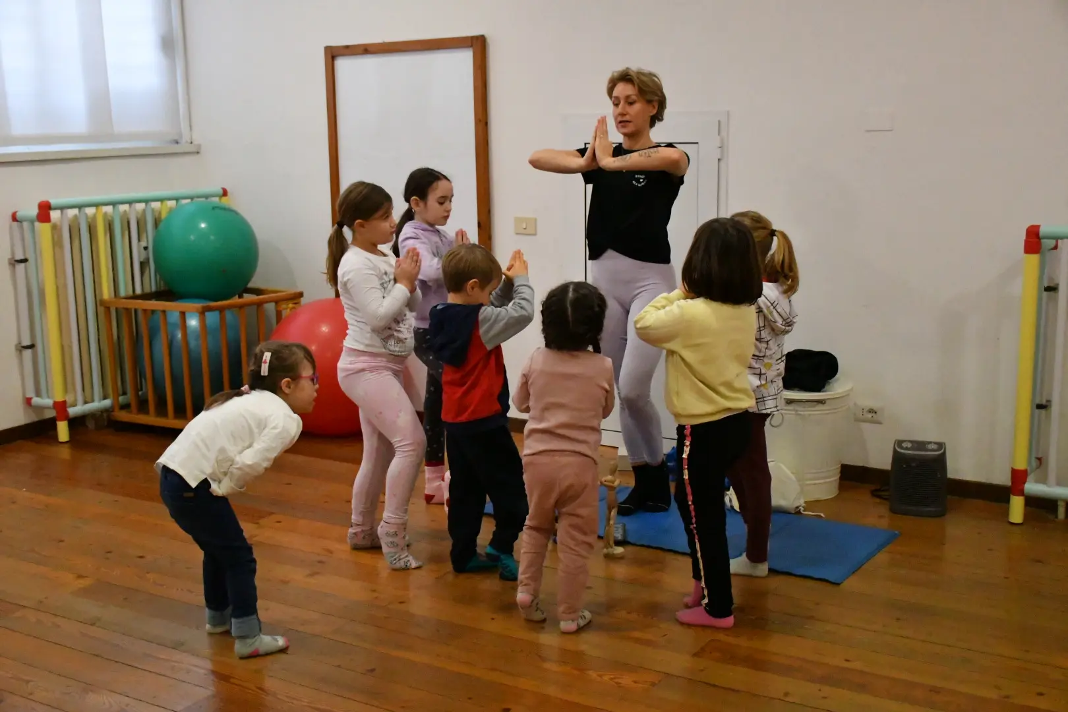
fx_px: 1187
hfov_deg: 48.5
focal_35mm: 40
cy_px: 356
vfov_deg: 33.4
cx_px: 534
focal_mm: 27
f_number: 4
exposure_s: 1/320
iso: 12800
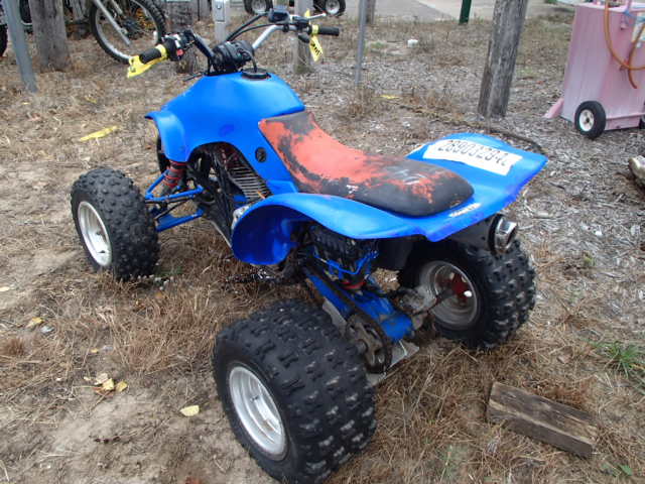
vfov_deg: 49.7
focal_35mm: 28
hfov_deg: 63.4
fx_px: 522
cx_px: 322
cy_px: 242
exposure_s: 1/60
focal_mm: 5
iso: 100
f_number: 3.9
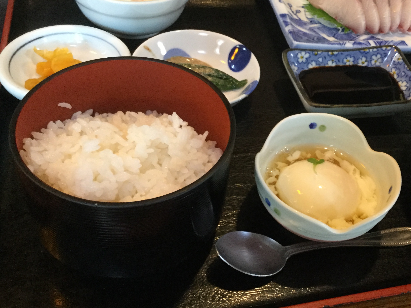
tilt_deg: -40.6
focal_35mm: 43
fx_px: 511
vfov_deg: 33.4
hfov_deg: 43.1
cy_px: 115
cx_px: 284
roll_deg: -13.6
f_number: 2.4
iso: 200
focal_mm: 3.3
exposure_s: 1/24
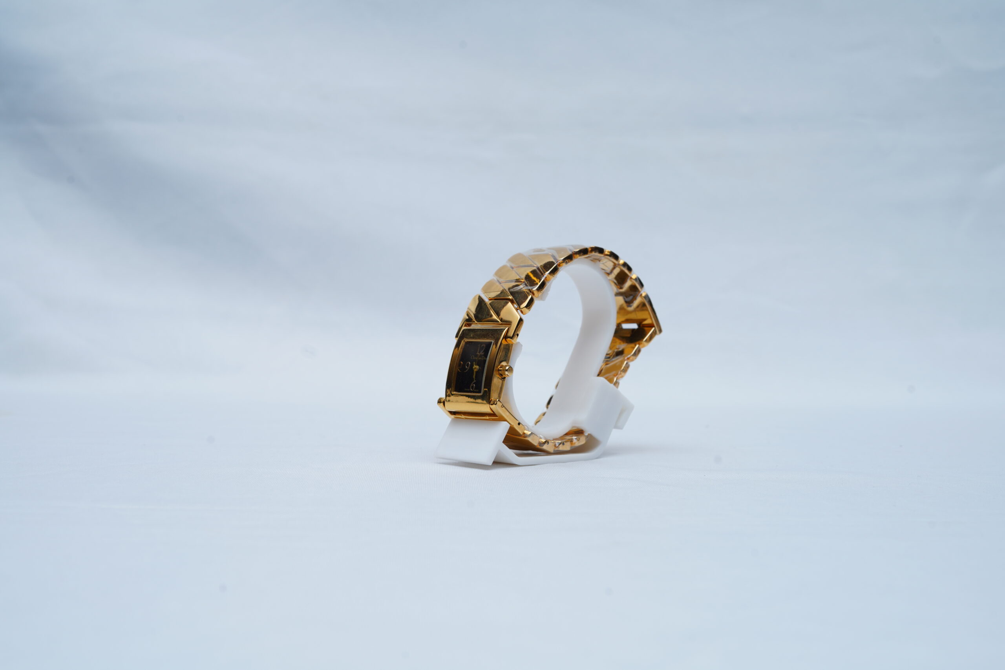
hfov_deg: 39.6
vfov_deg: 27.0
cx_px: 502
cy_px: 335
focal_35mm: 50
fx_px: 1396
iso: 125
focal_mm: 50
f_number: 9
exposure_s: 1/160
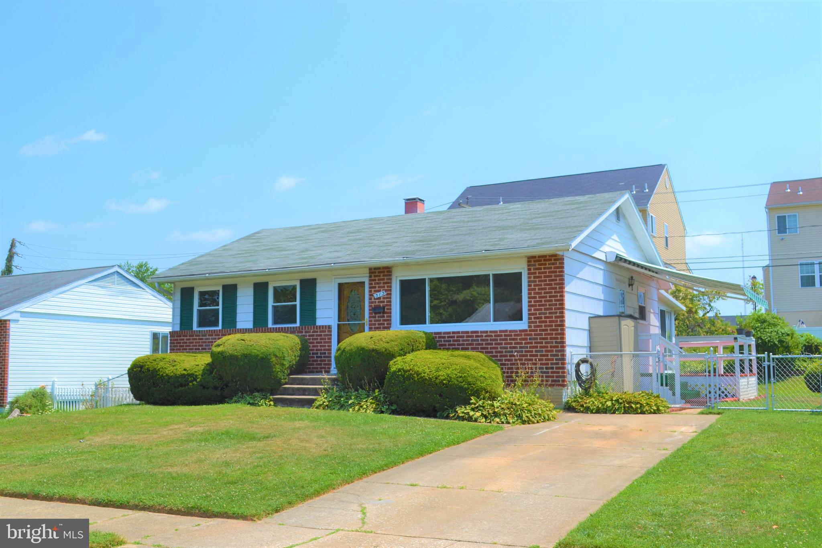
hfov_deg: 53.1
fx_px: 822
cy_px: 274
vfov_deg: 36.9
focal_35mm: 36
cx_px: 411
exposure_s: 1/250
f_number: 8
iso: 100
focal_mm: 24
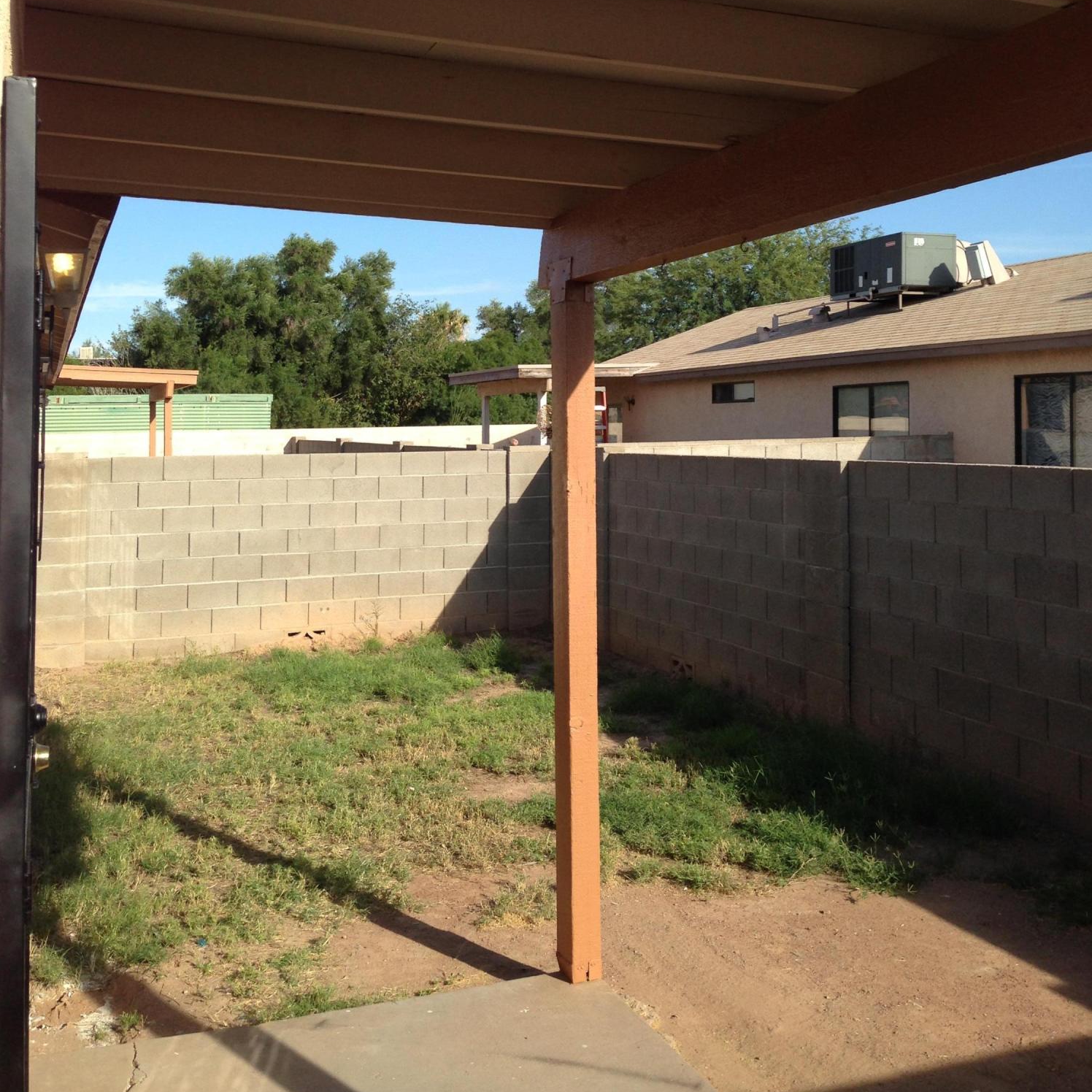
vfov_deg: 42.4
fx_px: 1392
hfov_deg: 42.8
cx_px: 546
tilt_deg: -2.5
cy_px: 380
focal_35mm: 39
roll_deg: -1.7
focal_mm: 4.12
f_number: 2.4
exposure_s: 1/1153
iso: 50
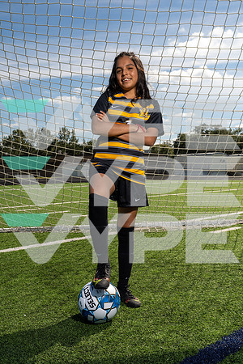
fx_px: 405
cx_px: 122
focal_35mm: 40
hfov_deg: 33.4
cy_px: 182
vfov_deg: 48.5
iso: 100
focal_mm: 40
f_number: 8
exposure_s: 1/250
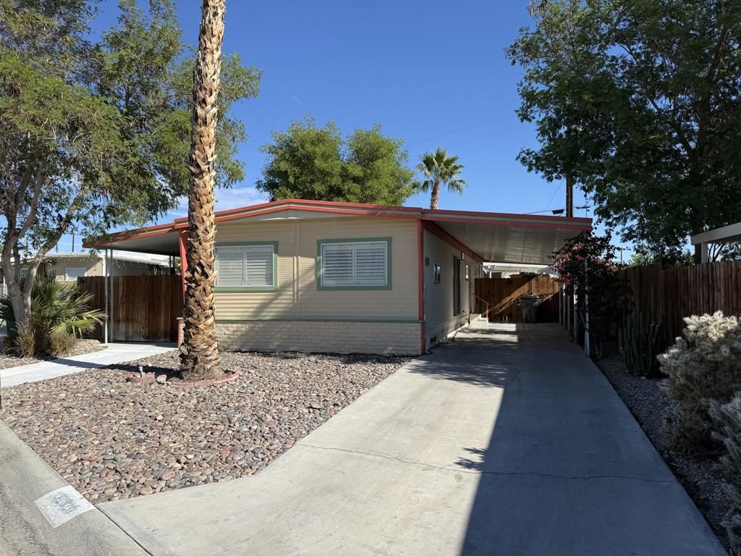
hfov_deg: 71.6
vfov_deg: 56.8
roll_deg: +0.7
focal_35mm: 24
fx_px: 514
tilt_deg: +0.9
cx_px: 370
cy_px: 278
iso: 80
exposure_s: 1/4167
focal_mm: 6.76
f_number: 1.78
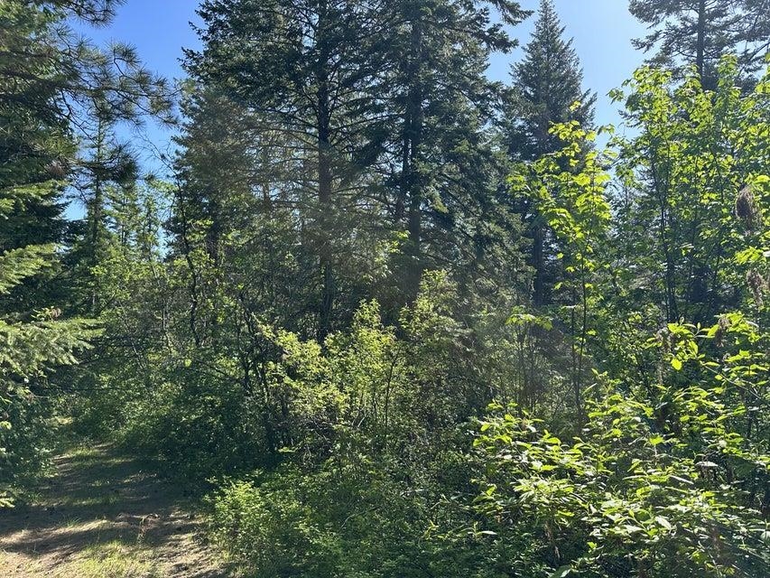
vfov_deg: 56.8
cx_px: 385
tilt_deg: +3.6
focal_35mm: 24
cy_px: 289
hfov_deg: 71.6
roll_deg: +0.9
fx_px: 534
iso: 80
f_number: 1.78
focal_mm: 6.86
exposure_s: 1/1227
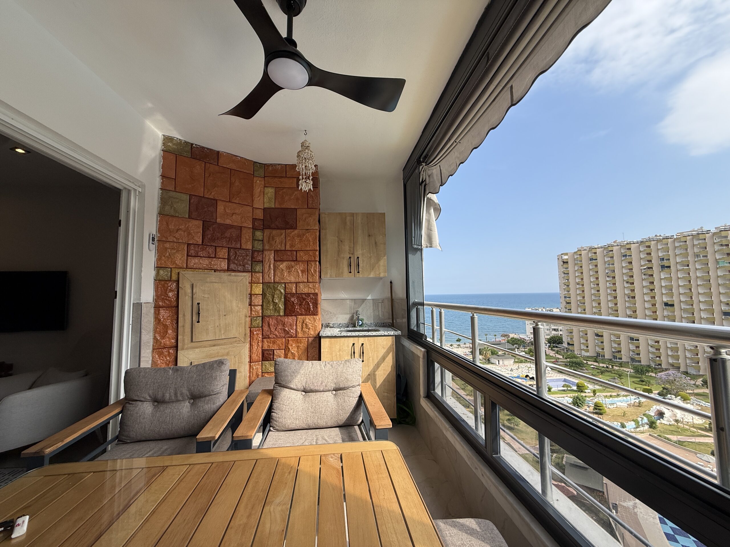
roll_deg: +1.1
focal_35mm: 14
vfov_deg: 85.7
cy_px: 274
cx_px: 365
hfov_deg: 102.1
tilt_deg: +4.3
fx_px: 295
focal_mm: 2.22
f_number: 2.2
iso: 50
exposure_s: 1/876
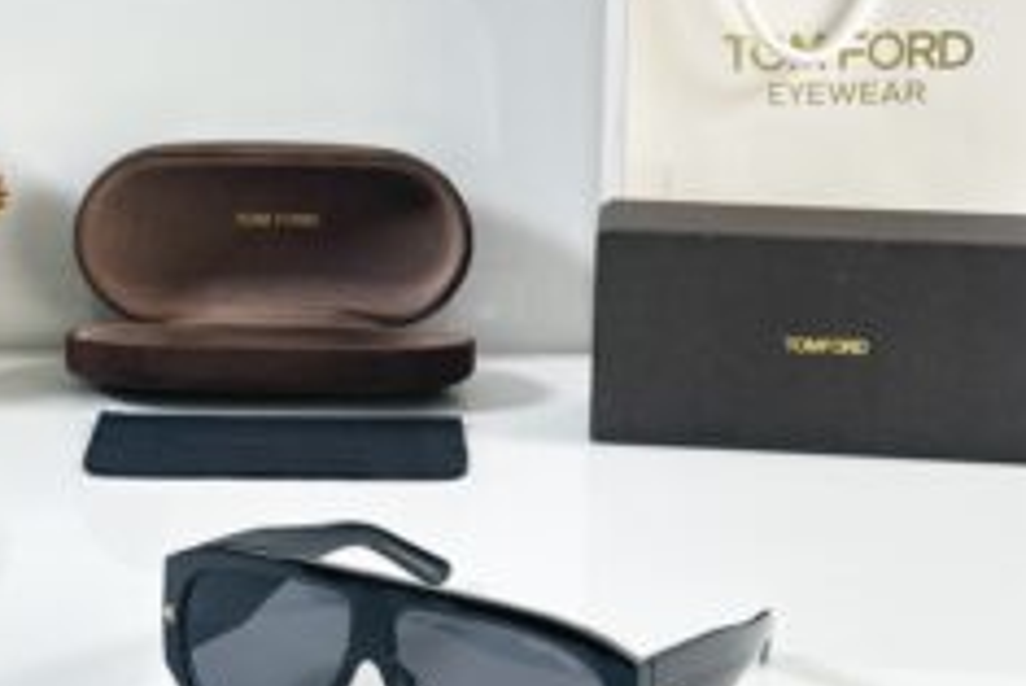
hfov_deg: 23.8
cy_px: 284
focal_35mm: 85
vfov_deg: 16.1
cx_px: 397
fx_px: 2424
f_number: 1.78
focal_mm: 6.86
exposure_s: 1/100
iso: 80
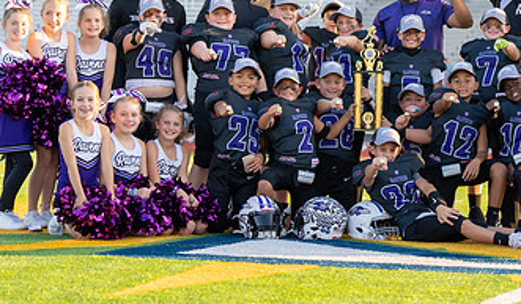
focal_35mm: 134
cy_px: 85
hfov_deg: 15.8
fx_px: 1868
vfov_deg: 9.3
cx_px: 419
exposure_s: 1/200
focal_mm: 70
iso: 100
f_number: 2.8
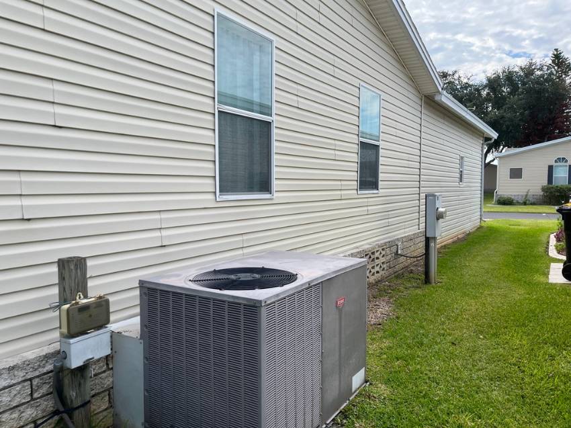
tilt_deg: -4.4
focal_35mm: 26
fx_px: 429
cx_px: 286
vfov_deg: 53.0
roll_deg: +1.5
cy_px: 214
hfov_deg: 67.3
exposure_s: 1/1517
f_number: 1.6
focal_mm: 5.1
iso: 50
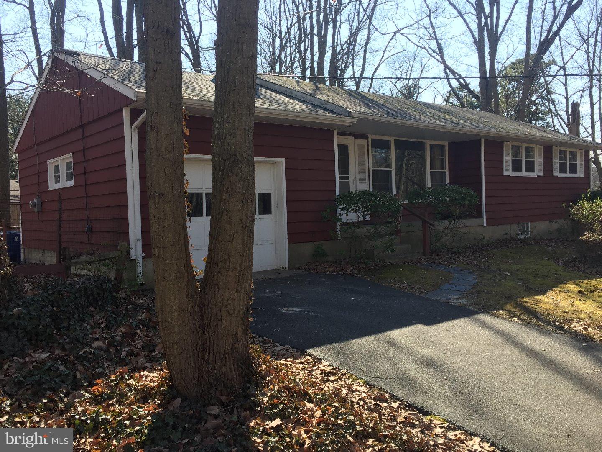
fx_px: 504
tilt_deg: -2.3
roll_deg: +1.9
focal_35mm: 29
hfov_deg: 61.7
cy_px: 226
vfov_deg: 48.2
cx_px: 301
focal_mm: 4.15
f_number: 2.2
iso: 32
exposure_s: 1/706
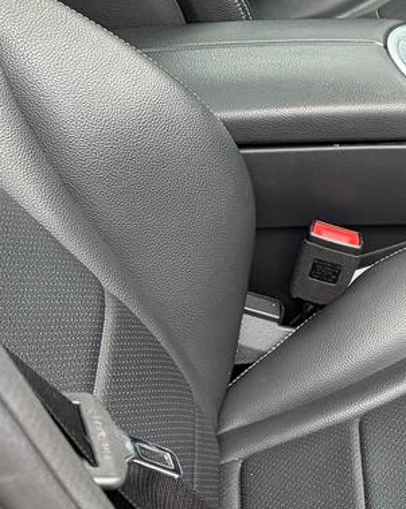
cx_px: 743
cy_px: 360
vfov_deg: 22.1
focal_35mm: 86
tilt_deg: -36.0
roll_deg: -0.2
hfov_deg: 15.3
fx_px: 1293
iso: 125
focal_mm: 5.96
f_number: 1.6
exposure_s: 1/72
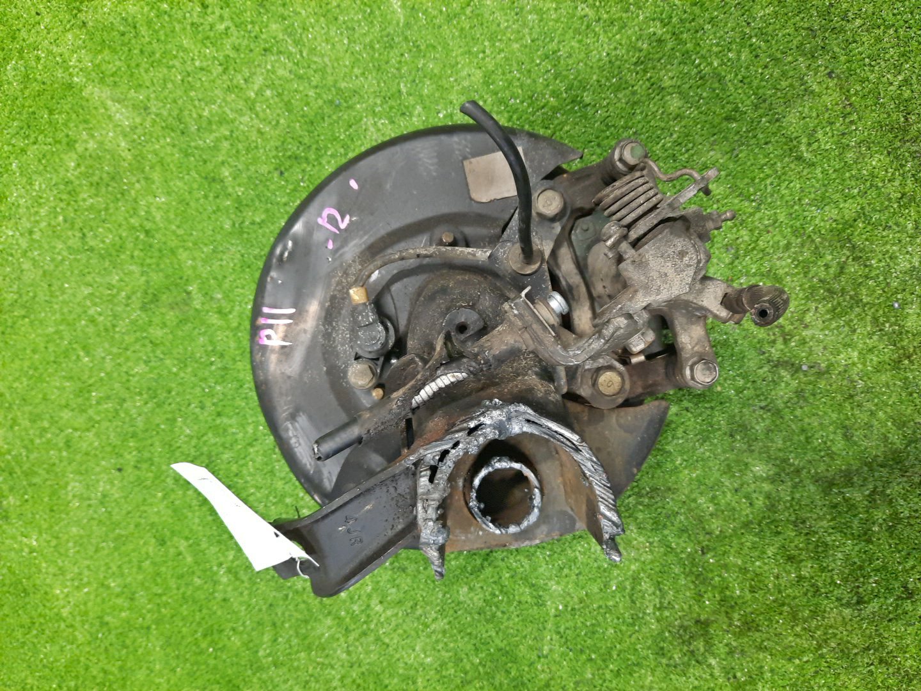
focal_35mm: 25
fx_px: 665
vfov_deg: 54.9
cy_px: 346
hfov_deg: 69.4
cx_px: 460
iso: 373
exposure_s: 1/33
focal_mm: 4.6
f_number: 2
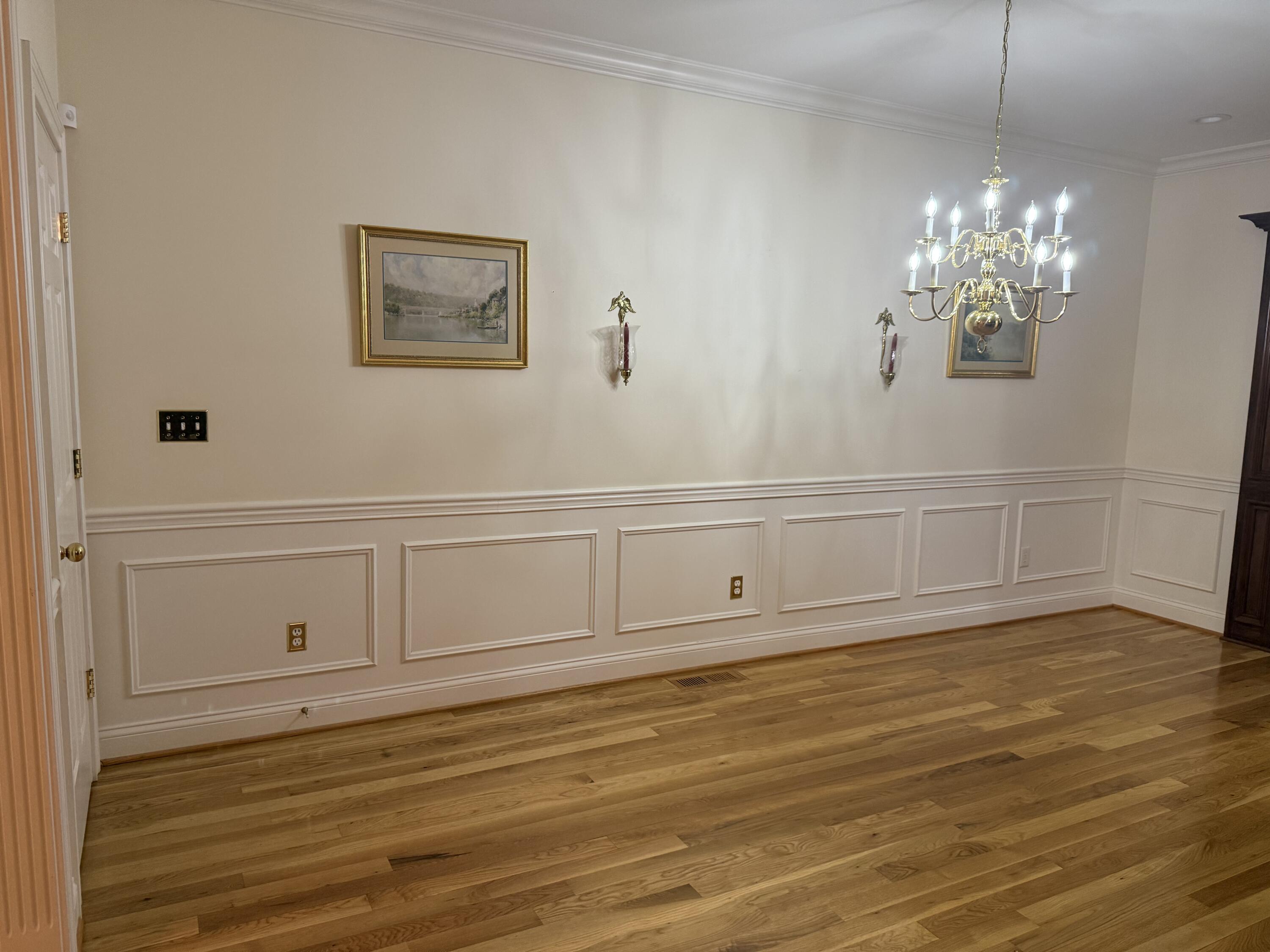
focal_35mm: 24
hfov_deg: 71.6
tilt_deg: -7.6
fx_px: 881
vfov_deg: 56.8
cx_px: 635
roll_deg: -1.0
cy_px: 476
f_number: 1.78
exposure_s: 1/60
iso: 200
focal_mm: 6.76
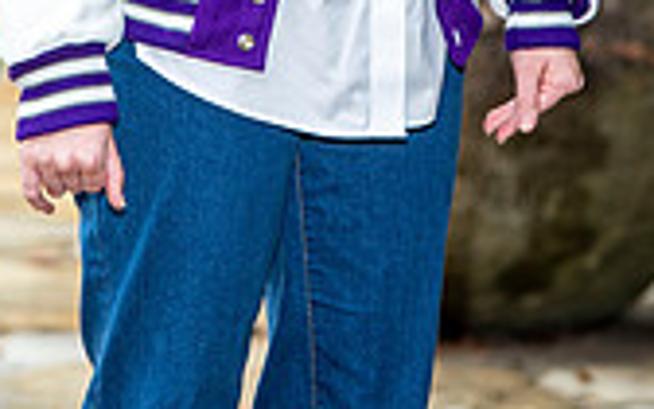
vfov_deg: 3.2
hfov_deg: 5.1
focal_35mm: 409
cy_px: -444
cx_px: 345
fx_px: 7290
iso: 320
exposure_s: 1/160
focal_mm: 150
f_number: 6.3
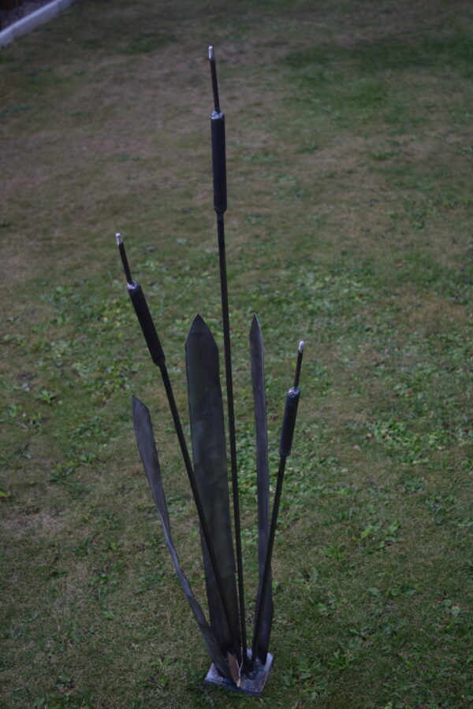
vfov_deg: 42.3
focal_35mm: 46
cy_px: 354
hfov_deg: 28.9
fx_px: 916
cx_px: 236
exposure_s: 1/40
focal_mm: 31
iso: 250
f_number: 4.2
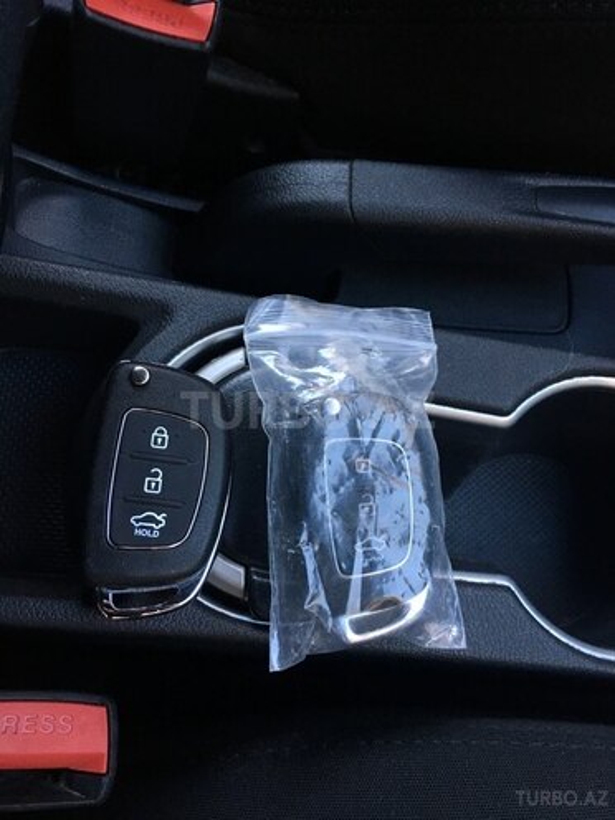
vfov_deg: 61.7
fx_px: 687
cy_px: 410
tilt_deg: -72.4
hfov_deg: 48.2
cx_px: 308
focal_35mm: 29
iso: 50
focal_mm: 4.15
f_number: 2.2
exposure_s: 1/33
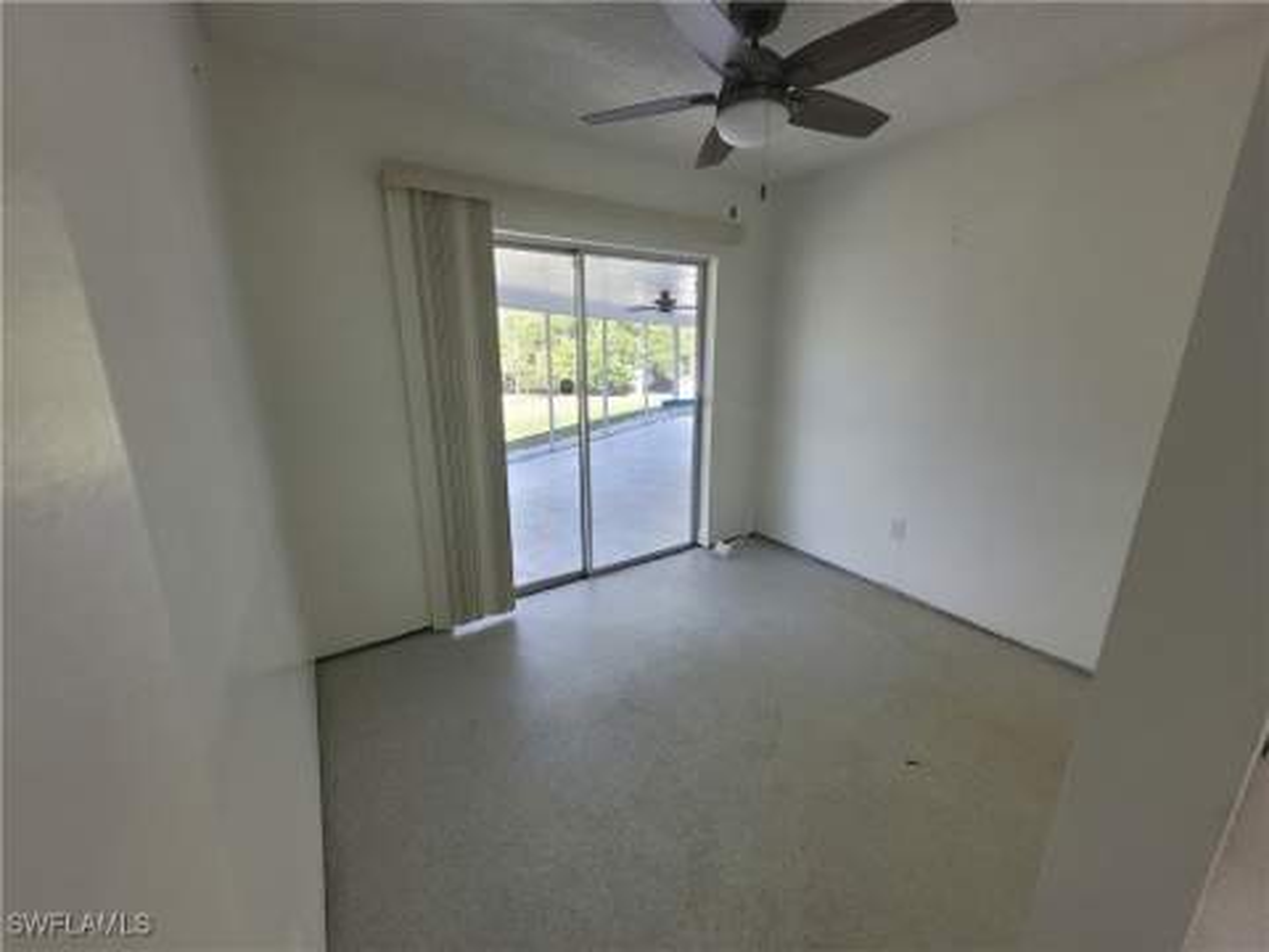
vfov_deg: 89.9
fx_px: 477
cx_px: 634
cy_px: 476
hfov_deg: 106.2
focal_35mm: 13
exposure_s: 1/60
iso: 125
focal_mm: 1.74
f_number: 2.2
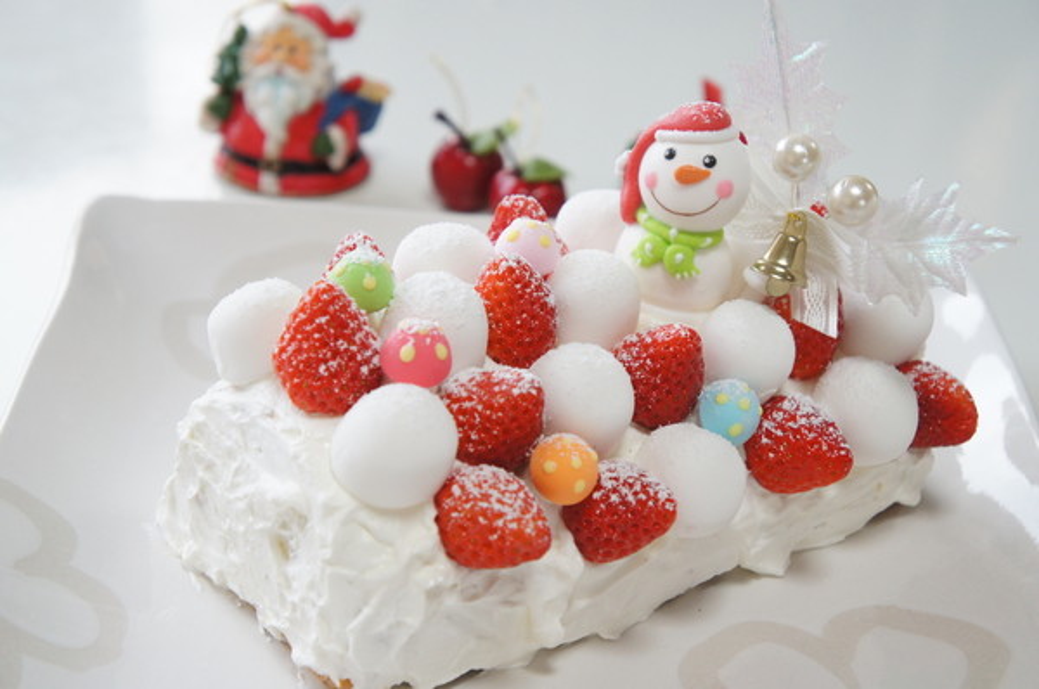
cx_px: 520
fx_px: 1988
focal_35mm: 69
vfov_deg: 19.7
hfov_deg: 29.3
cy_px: 344
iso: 1250
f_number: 5.6
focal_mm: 46
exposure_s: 1/80
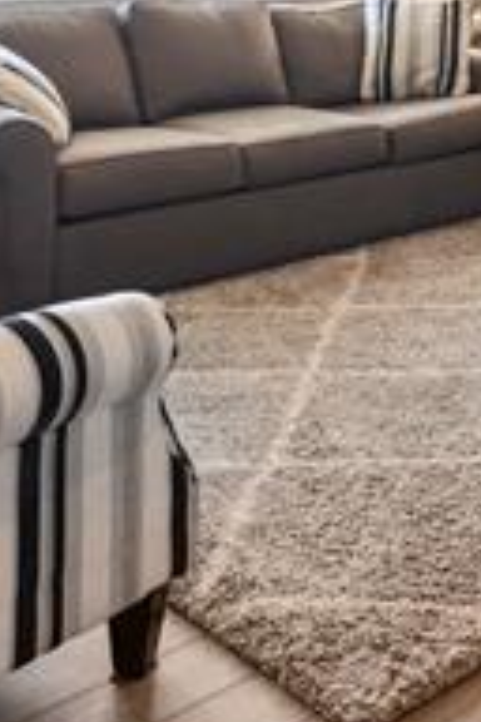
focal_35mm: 60
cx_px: 586
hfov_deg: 21.0
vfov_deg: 30.4
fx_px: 1202
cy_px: -45
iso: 125
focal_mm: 18
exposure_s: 1/30
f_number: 8
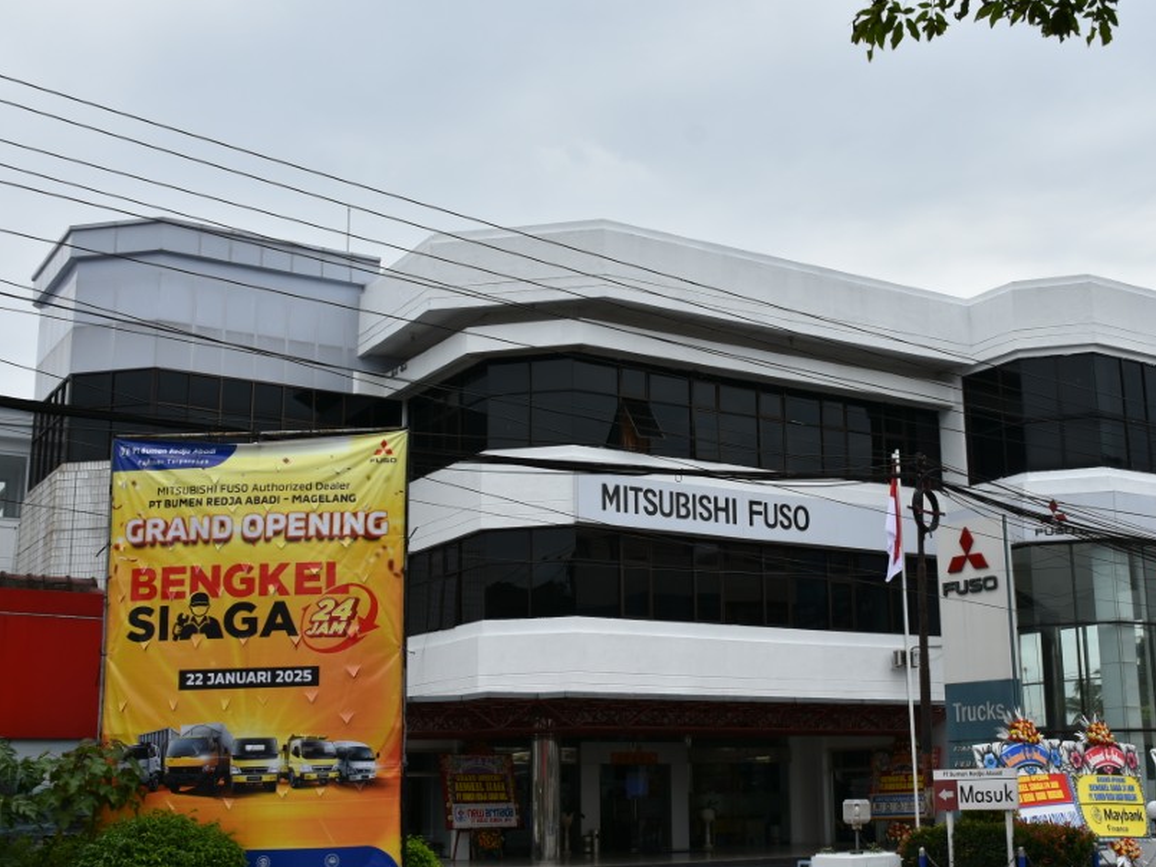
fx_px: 1436
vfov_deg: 33.6
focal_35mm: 43
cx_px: 692
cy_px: 451
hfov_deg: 43.6
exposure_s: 1/500
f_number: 8
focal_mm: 24
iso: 110
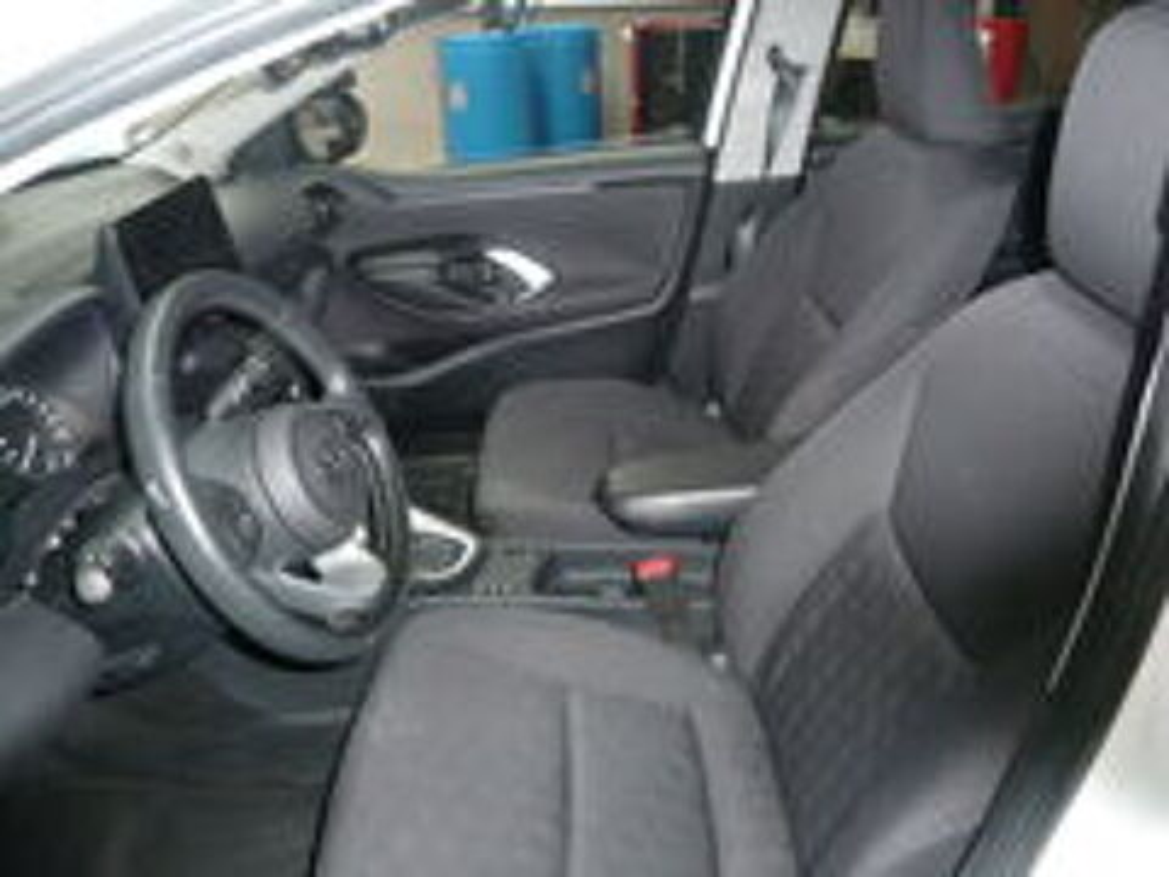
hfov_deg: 69.4
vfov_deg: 54.9
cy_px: 438
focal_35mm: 25
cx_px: 584
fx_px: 844
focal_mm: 4.1
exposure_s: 1/30
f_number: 3.3
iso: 320
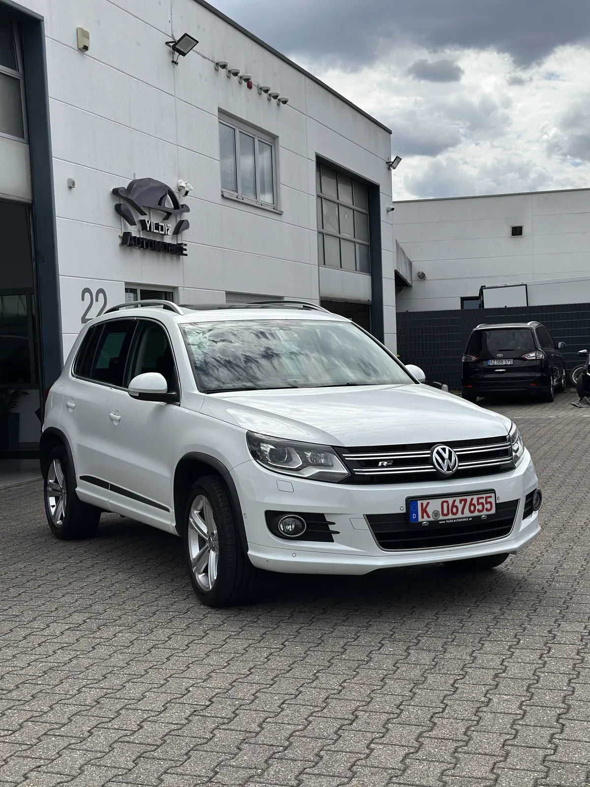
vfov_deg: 39.7
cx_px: 295
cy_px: 394
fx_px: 1091
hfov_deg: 30.3
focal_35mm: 48
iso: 100
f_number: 1.78
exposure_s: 1/7634
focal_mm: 6.86
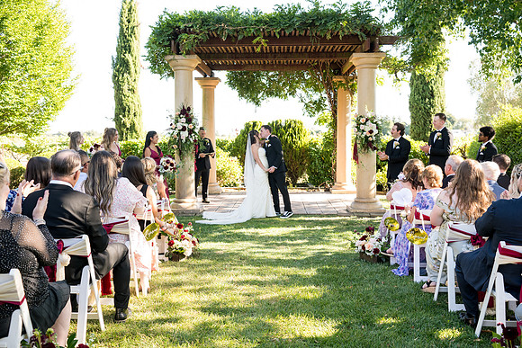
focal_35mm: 35
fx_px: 508
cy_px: 174
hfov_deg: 54.4
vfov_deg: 37.9
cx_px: 261
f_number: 4
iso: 800
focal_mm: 35
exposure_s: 1/400
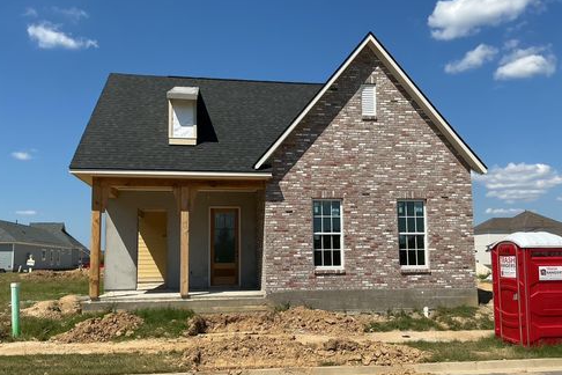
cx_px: 278
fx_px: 484
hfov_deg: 60.3
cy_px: 212
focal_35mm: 31
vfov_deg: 42.2
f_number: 1.8
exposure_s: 1/2801
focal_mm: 3
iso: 25
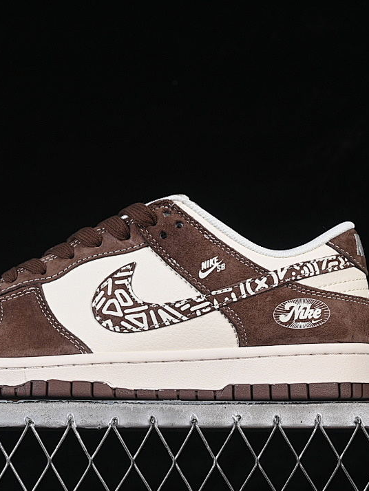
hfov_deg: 13.6
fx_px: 1548
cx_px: 121
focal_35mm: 109
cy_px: 247
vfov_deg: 18.0
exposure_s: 1/80
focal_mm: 50
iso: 160
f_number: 8
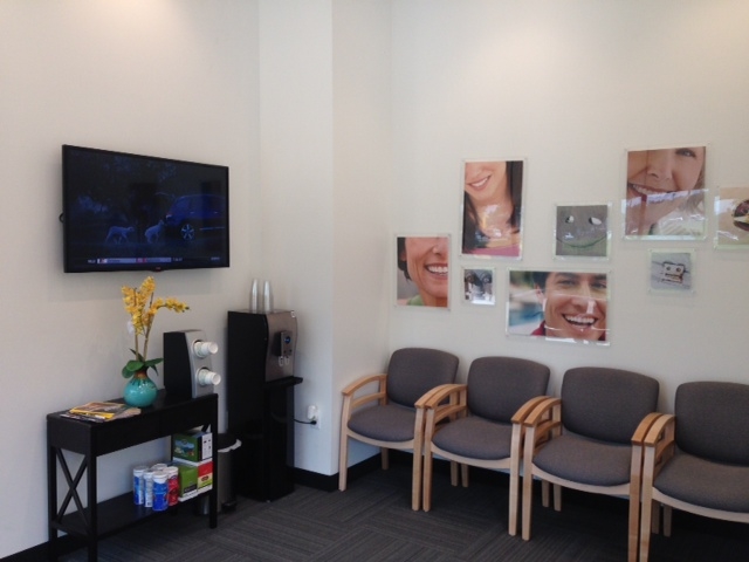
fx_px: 714
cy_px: 281
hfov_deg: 55.4
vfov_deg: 42.9
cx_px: 374
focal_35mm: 33
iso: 64
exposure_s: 1/60
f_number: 2.4
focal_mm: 4.12
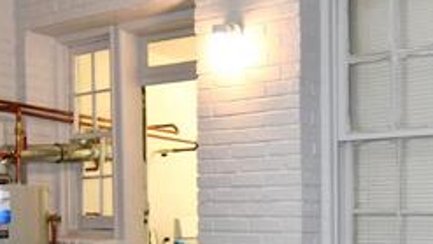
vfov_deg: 21.2
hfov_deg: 37.3
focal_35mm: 55
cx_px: 302
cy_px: 235
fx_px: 632
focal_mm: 12
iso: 360
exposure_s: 1/60
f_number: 4
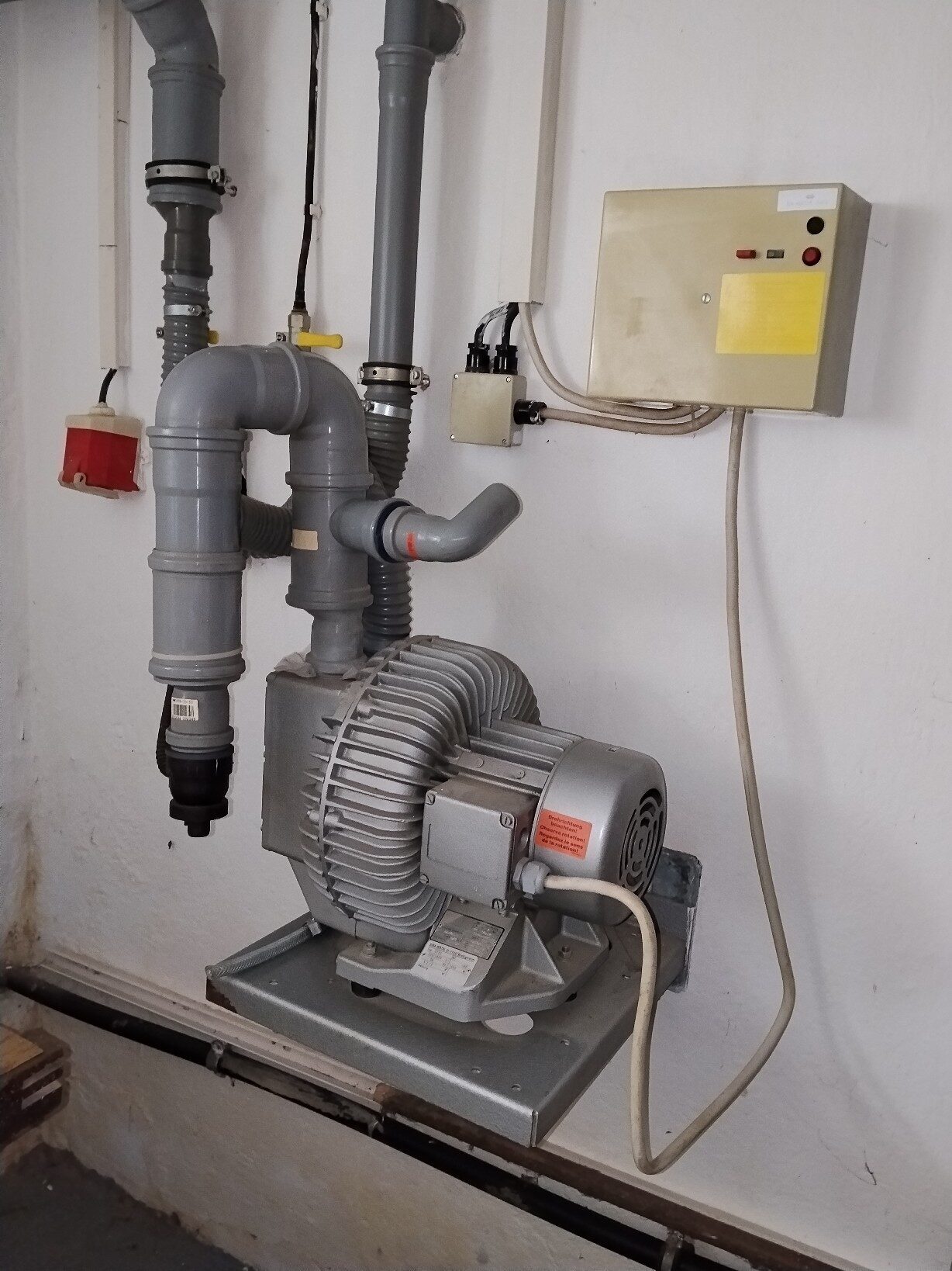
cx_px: 476
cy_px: 636
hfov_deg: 48.2
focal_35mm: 29
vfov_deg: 61.7
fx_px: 1064
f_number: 1.8
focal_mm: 4.22
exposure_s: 1/33
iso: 500
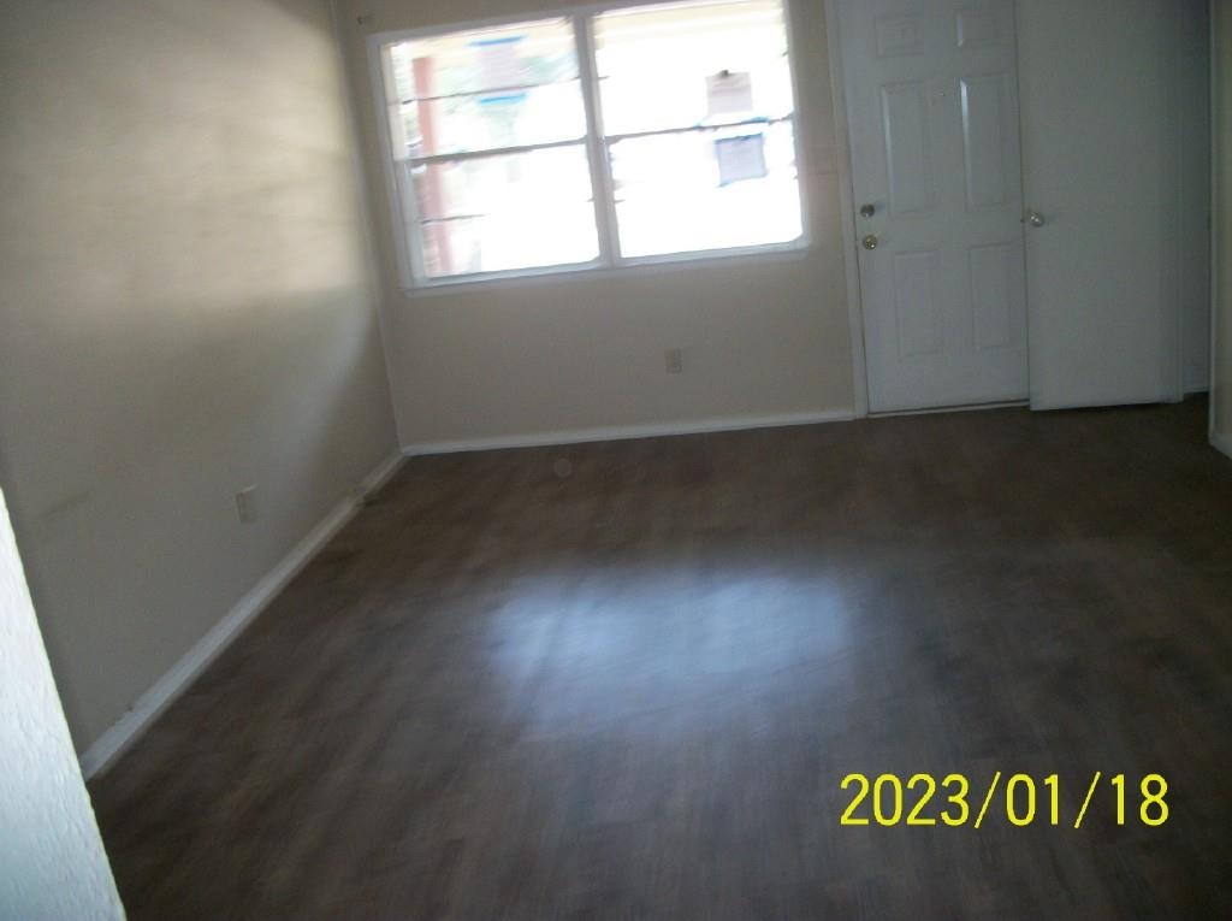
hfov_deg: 56.9
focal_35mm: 32
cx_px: 616
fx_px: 1137
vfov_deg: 44.1
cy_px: 460
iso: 160
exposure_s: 1/30
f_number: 2.9
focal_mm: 5.7
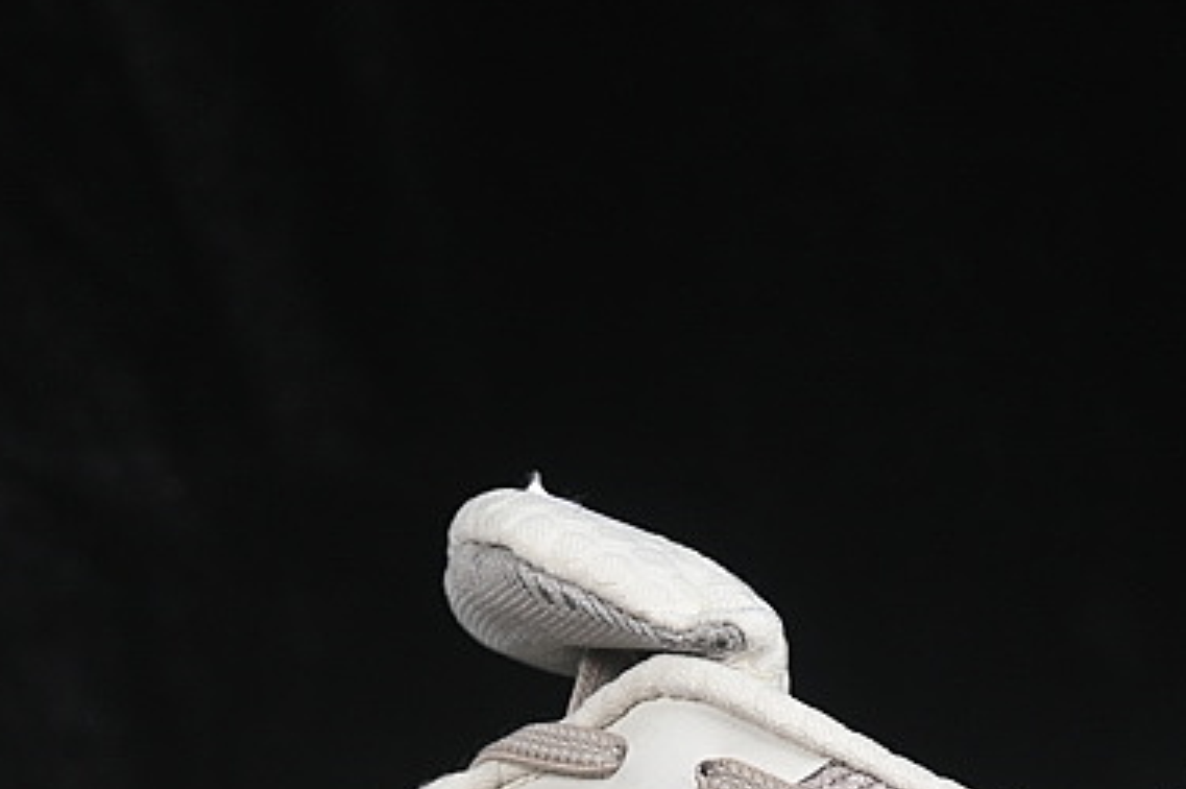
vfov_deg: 6.4
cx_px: 516
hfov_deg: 9.6
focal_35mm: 214
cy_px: 958
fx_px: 7044
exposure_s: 1/80
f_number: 8
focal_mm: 50
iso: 160
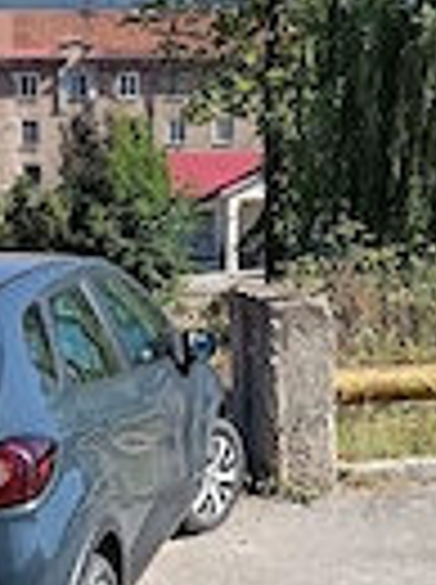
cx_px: 130
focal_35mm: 74
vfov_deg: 25.0
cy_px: 594
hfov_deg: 19.7
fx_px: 1247
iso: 352
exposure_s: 1/900
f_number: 1.75
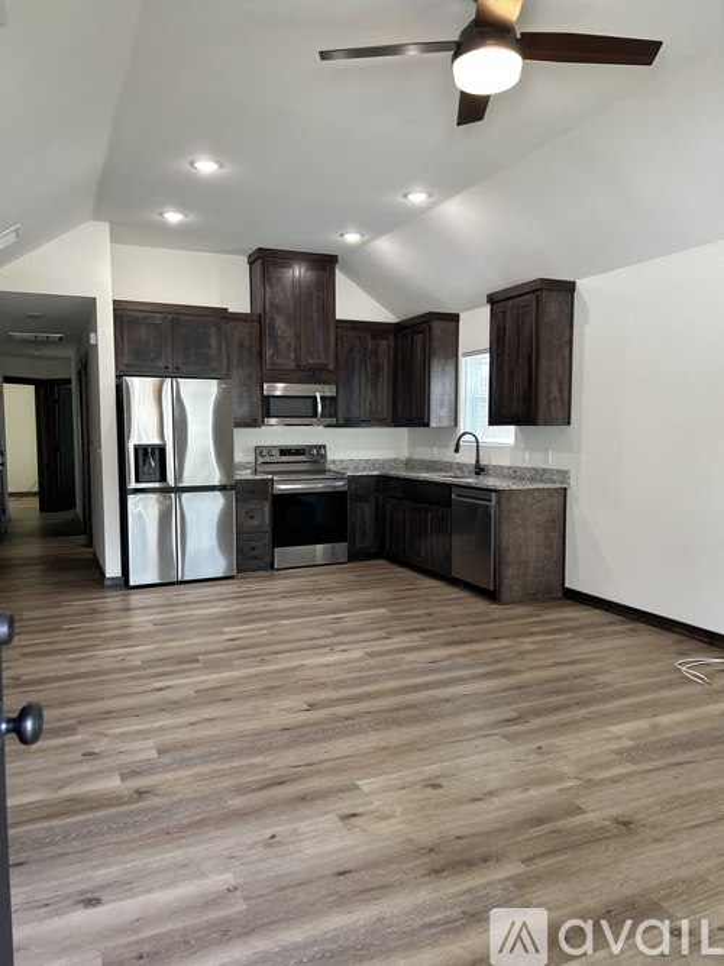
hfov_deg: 53.0
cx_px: 362
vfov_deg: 67.3
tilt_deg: -4.9
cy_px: 483
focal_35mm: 26
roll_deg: +0.1
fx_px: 725
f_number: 1.5
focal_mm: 5.7
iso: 100
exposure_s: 1/120
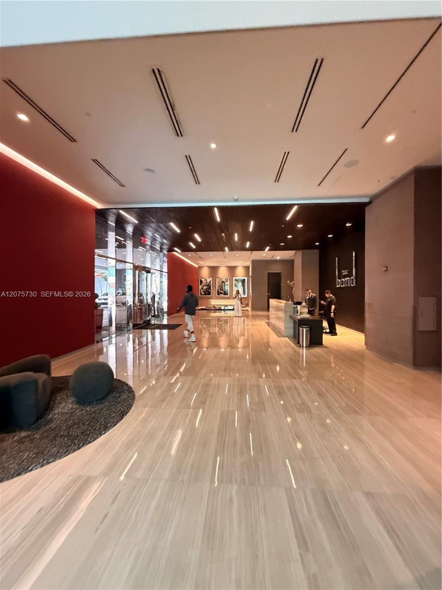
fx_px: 238
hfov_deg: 85.7
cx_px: 221
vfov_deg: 102.1
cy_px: 295
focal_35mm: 14
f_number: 2.2
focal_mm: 2.22
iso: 640
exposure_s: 1/60
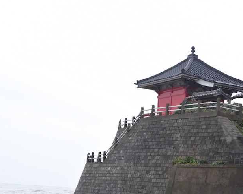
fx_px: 575
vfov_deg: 19.2
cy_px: 97
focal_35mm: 80
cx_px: 118
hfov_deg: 23.8
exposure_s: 1/60
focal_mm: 70
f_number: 6.3
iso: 320
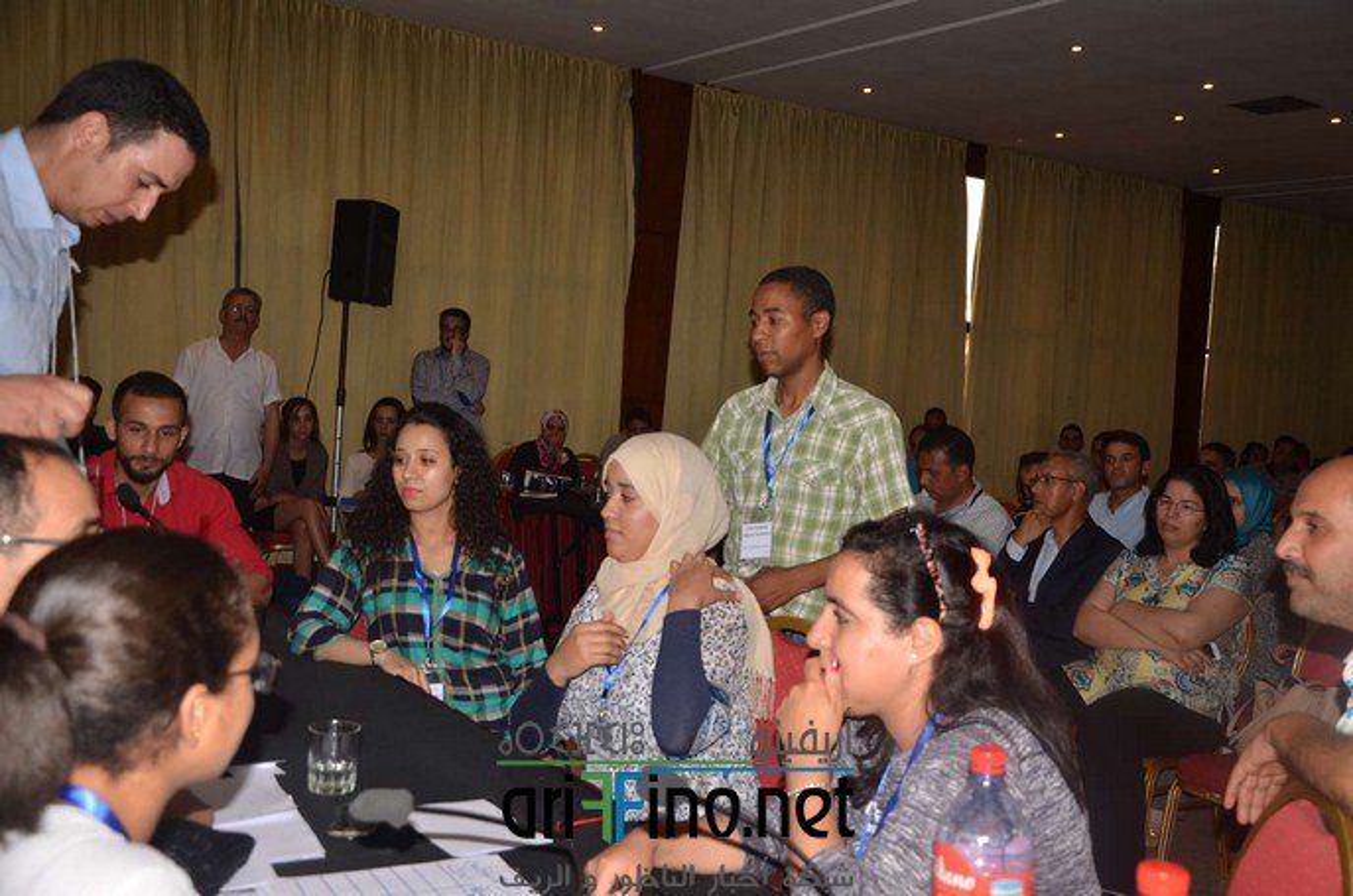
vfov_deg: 35.3
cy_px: 448
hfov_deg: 51.4
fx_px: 1406
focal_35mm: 38
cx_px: 676
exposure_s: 1/60
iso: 100
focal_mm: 25
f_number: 4
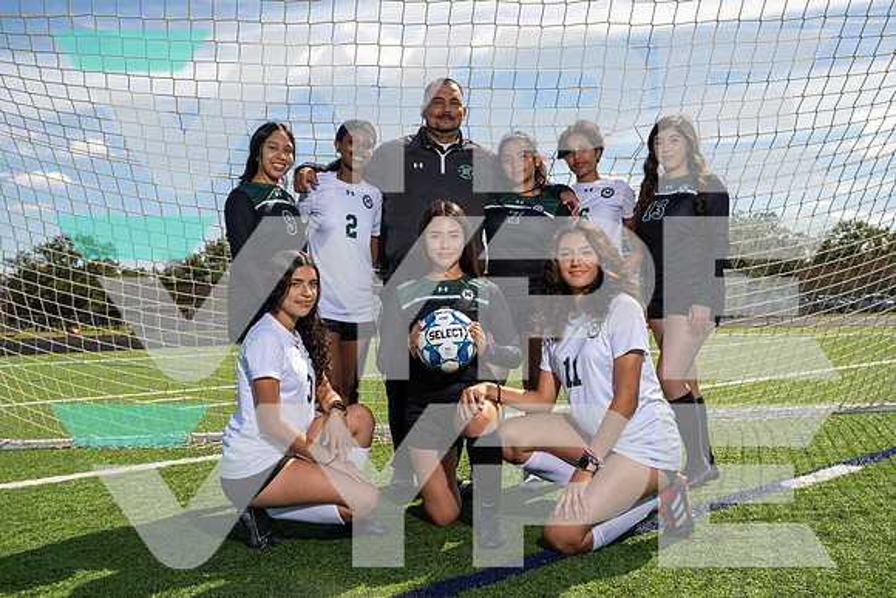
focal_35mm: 35
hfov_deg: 53.9
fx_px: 880
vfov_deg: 37.5
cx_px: 416
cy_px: 308
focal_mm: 33
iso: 100
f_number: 9
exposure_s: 1/250
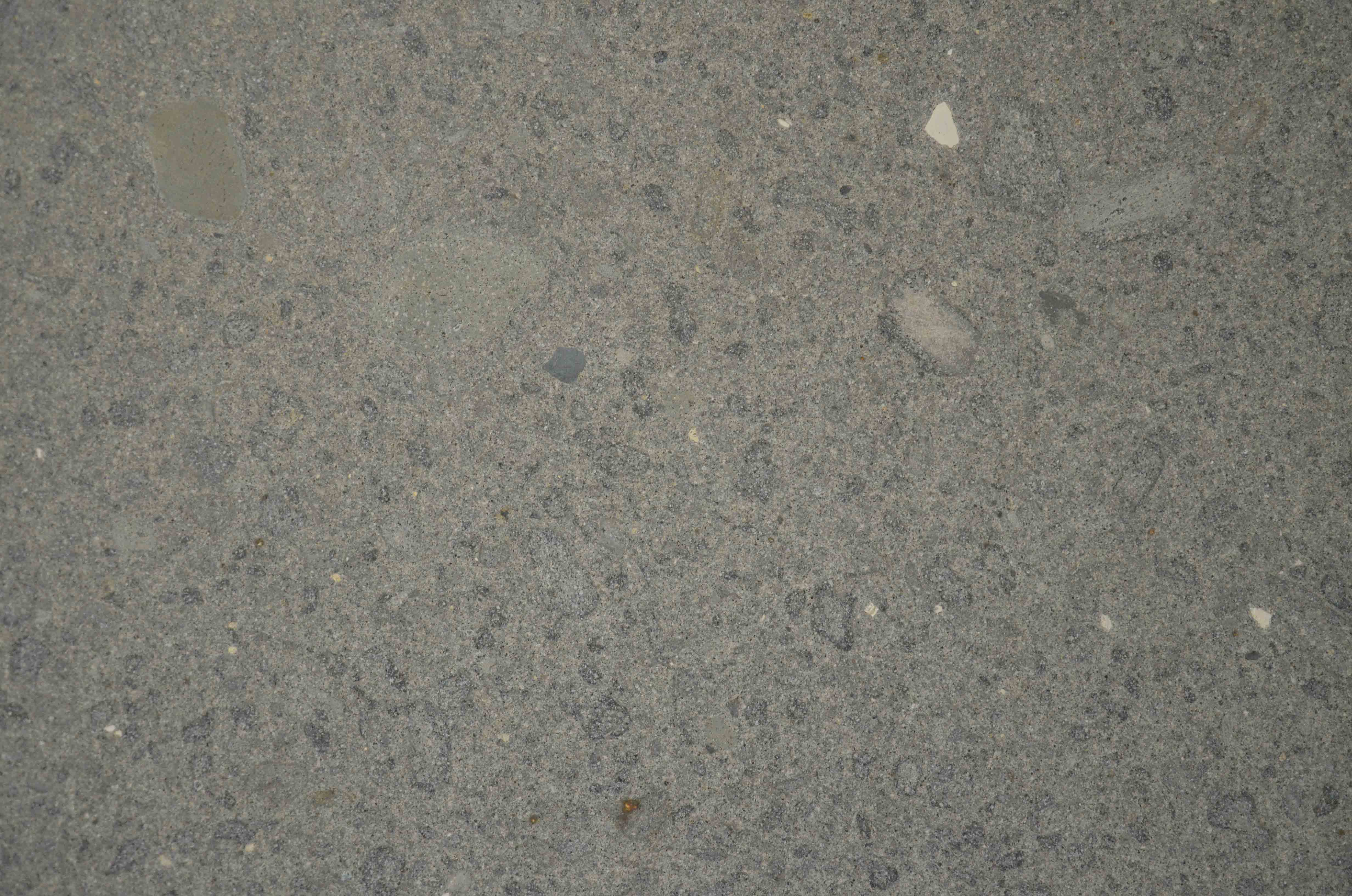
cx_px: 676
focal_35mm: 32
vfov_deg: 41.5
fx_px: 1181
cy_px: 448
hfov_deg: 59.6
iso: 3200
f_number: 3.8
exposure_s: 1/30
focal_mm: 21
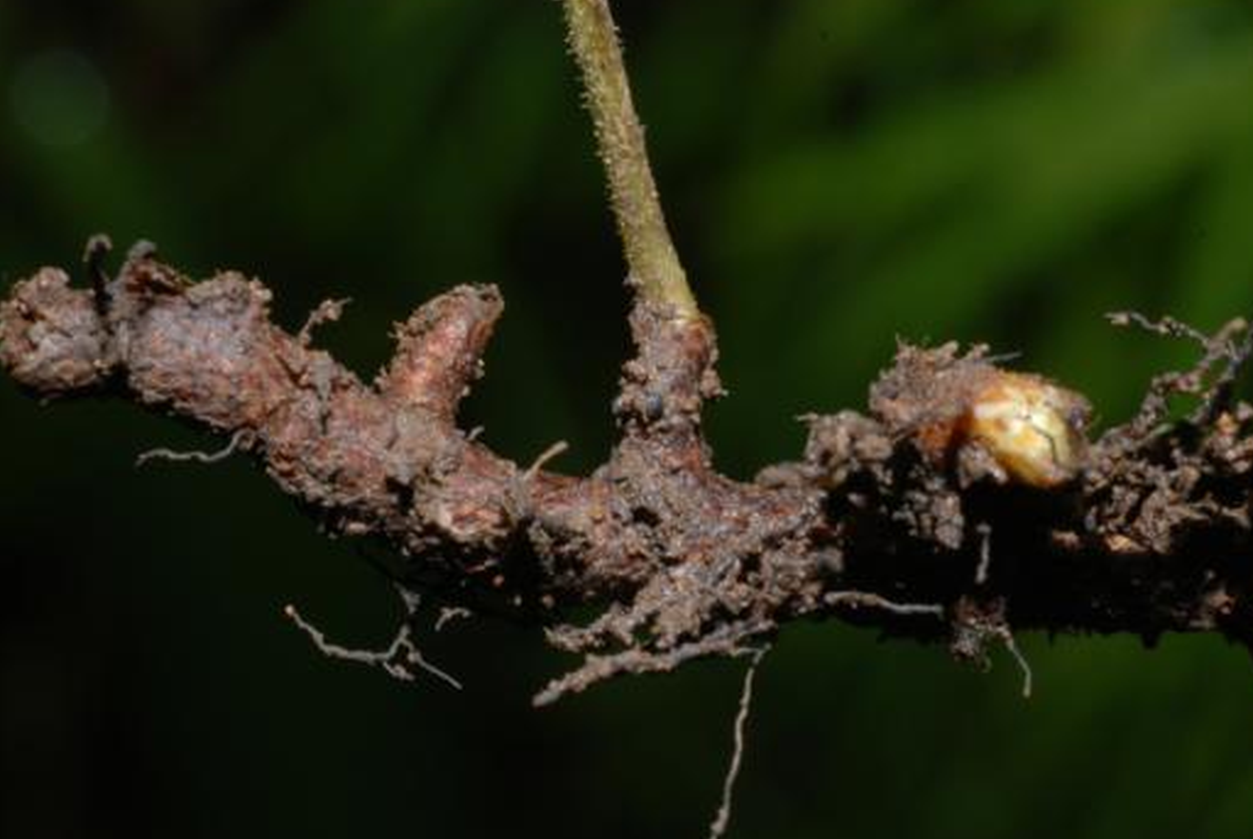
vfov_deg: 11.2
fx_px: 4287
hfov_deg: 16.6
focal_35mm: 123
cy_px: 460
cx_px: 690
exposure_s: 1/60
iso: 200
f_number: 22
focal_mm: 70
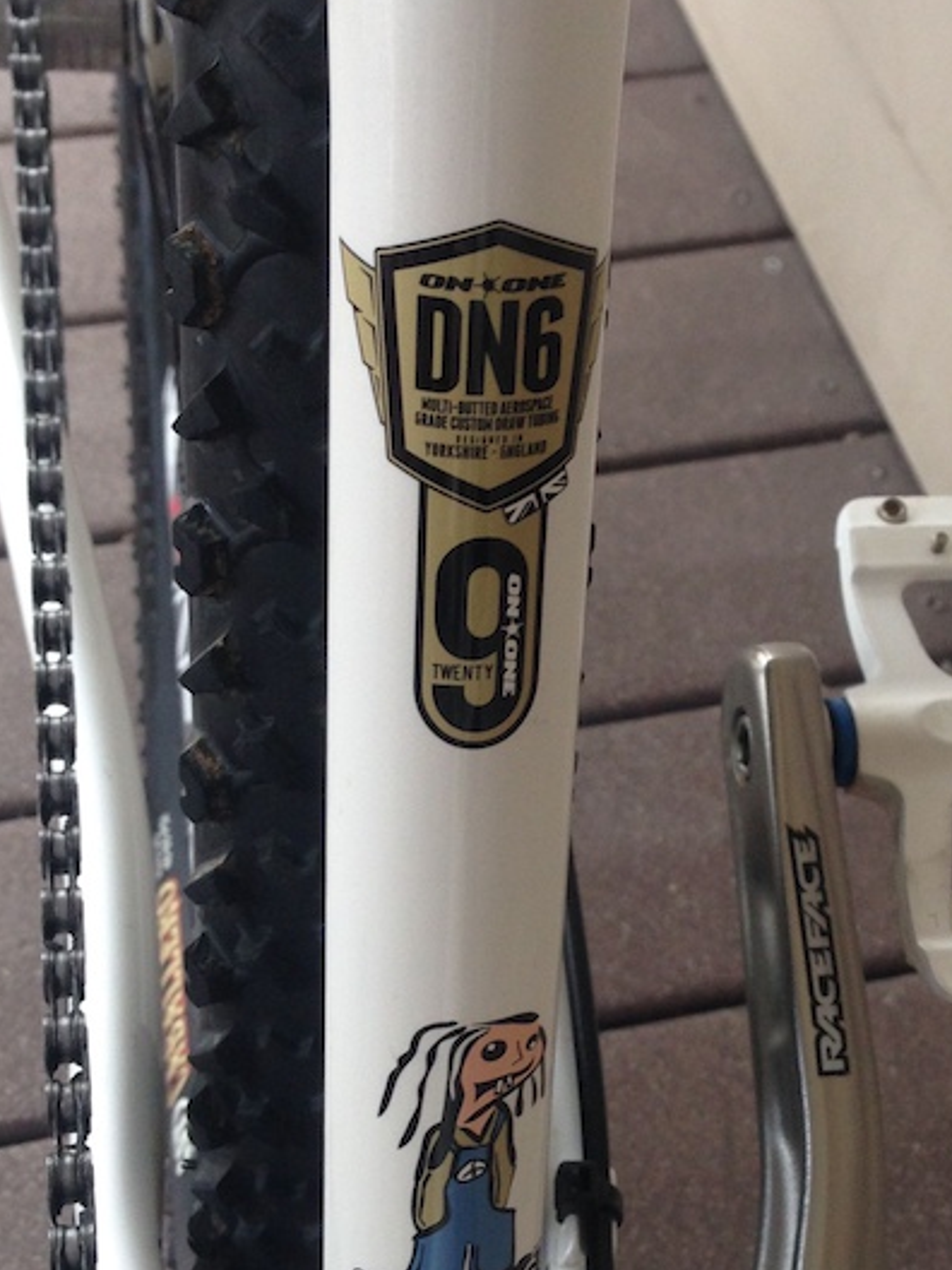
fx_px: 2347
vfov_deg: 30.2
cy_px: 775
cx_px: 637
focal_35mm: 64
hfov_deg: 22.8
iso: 64
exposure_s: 1/60
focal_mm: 4.12
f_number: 2.4
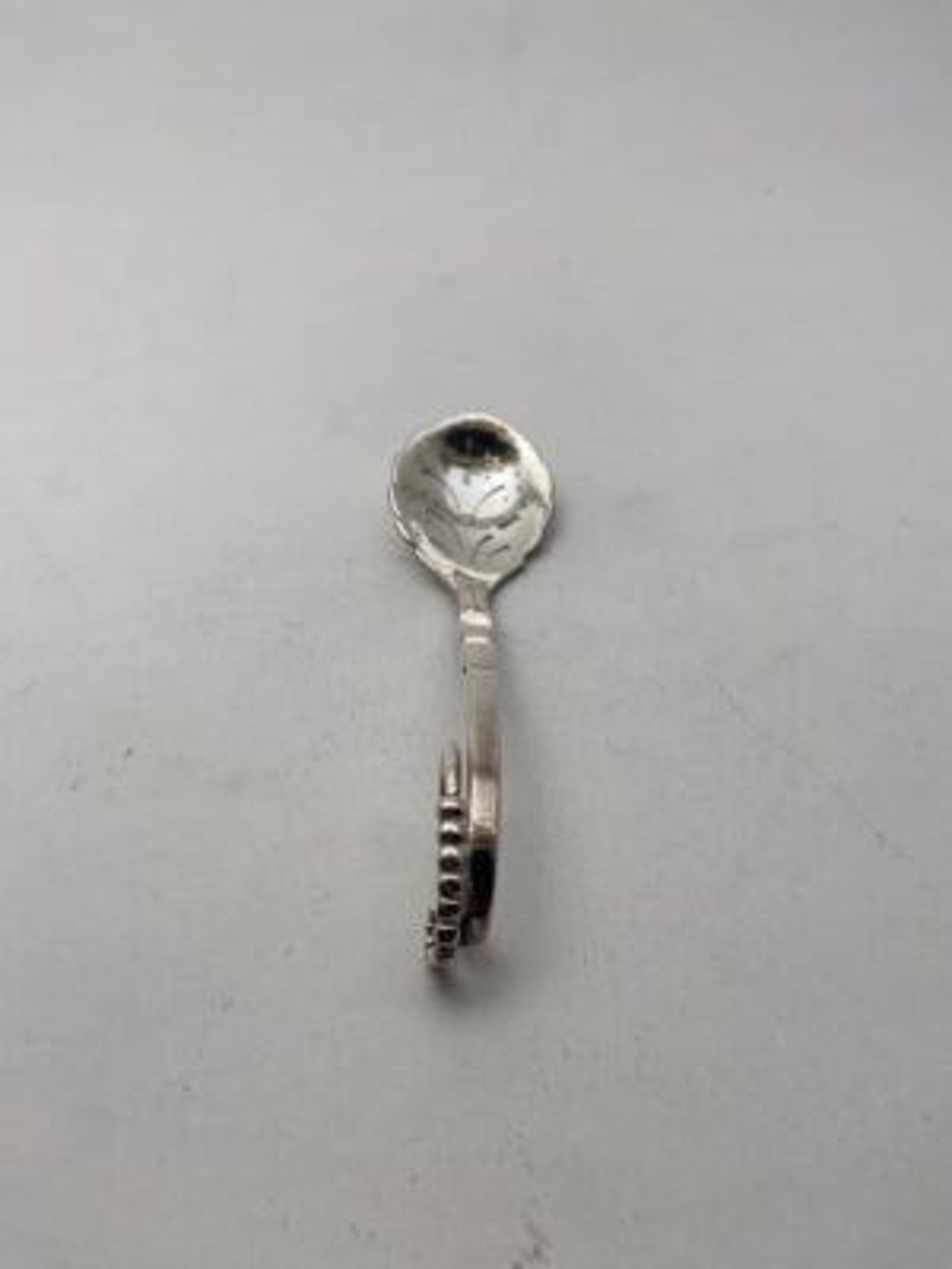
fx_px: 953
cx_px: 476
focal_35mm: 26
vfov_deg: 67.3
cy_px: 634
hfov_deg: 53.1
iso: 32
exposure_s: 1/100
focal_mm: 4.25
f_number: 1.8
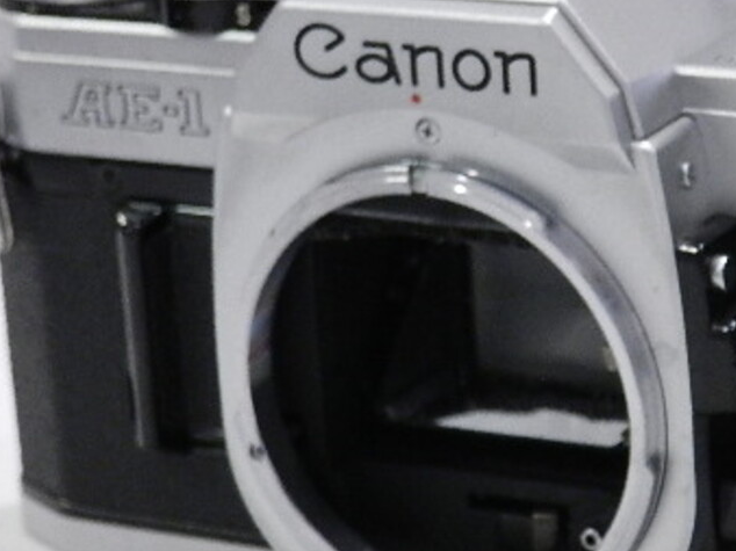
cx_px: 537
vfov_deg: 9.3
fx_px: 3379
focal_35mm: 159
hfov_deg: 12.4
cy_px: 276
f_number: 4.4
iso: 800
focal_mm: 14.9
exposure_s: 1/60
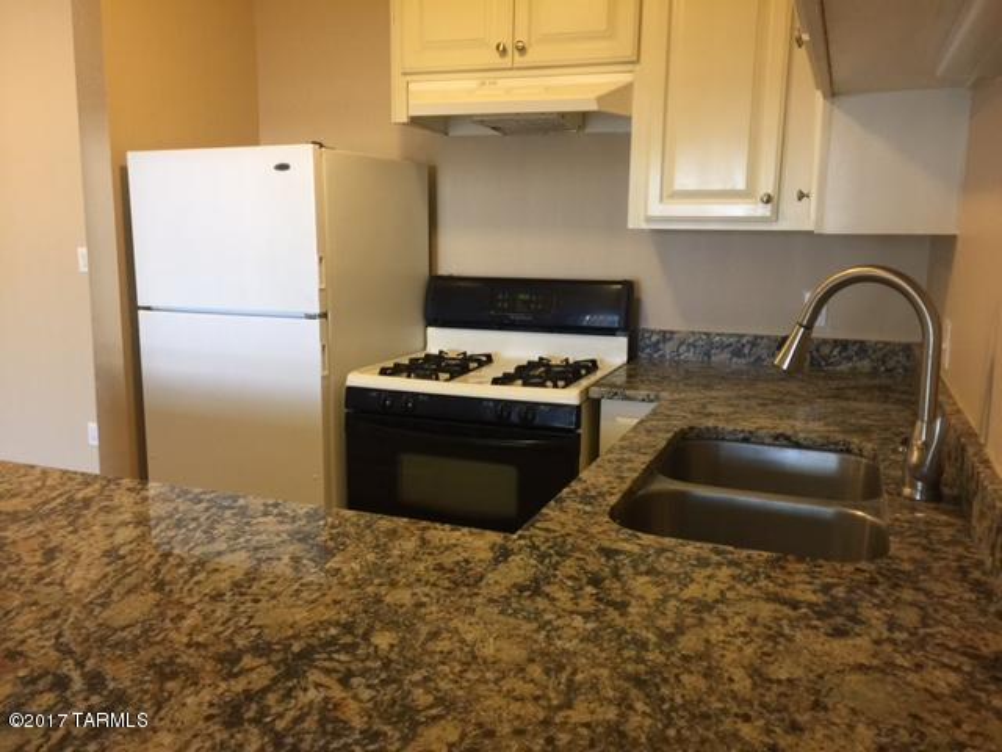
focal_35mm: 29
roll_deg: +0.1
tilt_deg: -11.2
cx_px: 501
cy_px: 376
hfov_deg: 61.7
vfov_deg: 48.2
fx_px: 839
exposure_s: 1/15
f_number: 2.2
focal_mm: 4.15
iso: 80
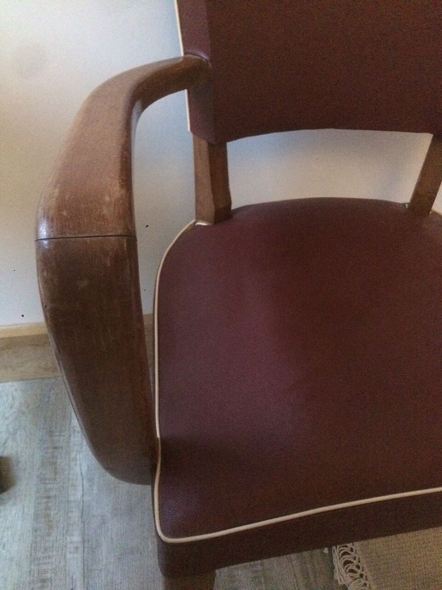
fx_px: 494
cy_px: 295
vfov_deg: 61.7
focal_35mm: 29
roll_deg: -5.1
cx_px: 221
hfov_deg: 48.2
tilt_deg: -43.6
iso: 800
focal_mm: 4.15
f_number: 2.2
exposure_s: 1/17
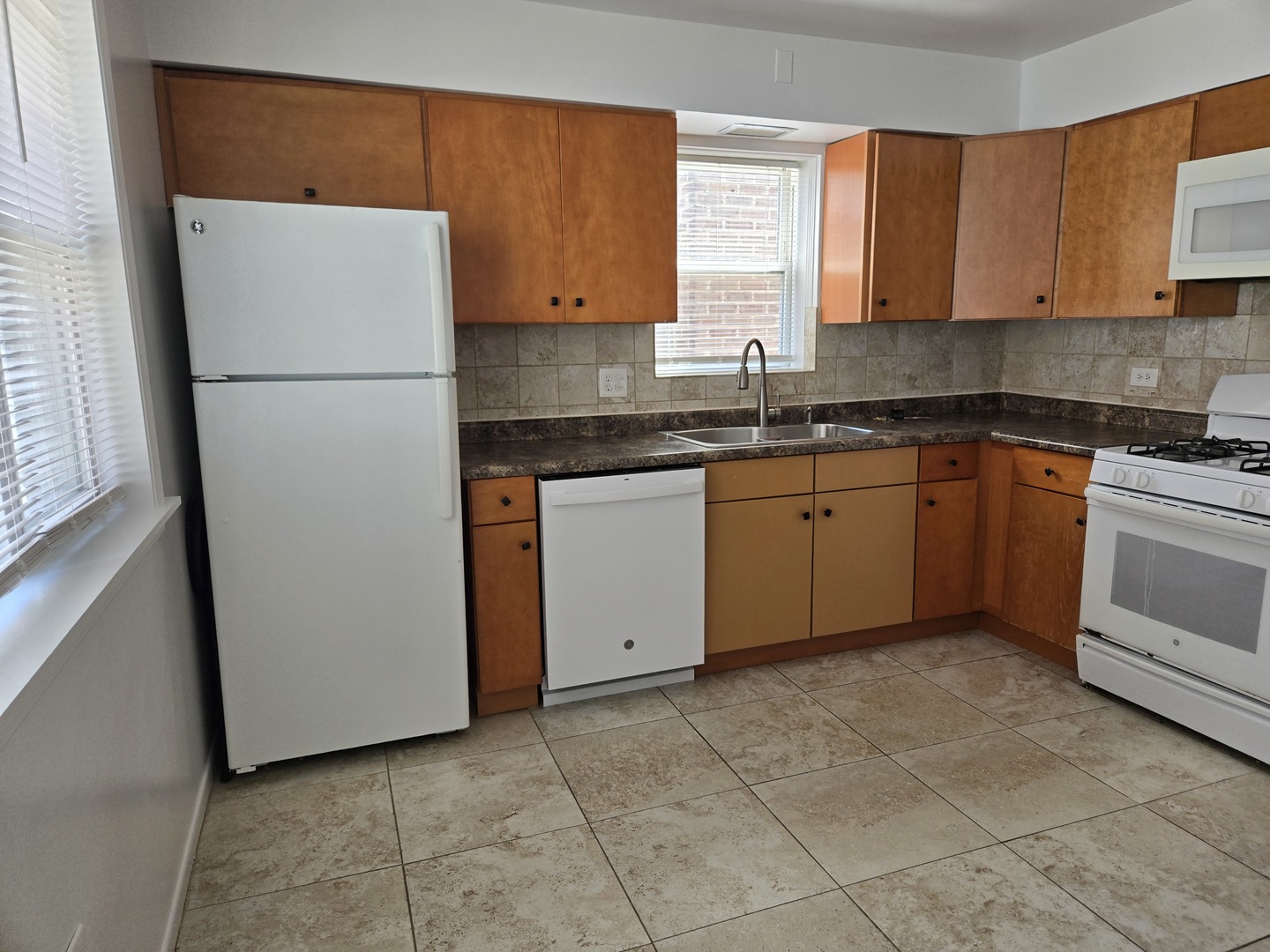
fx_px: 844
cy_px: 476
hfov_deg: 73.9
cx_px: 635
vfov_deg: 58.9
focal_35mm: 23
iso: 64
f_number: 1.8
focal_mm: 5.4
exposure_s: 1/180
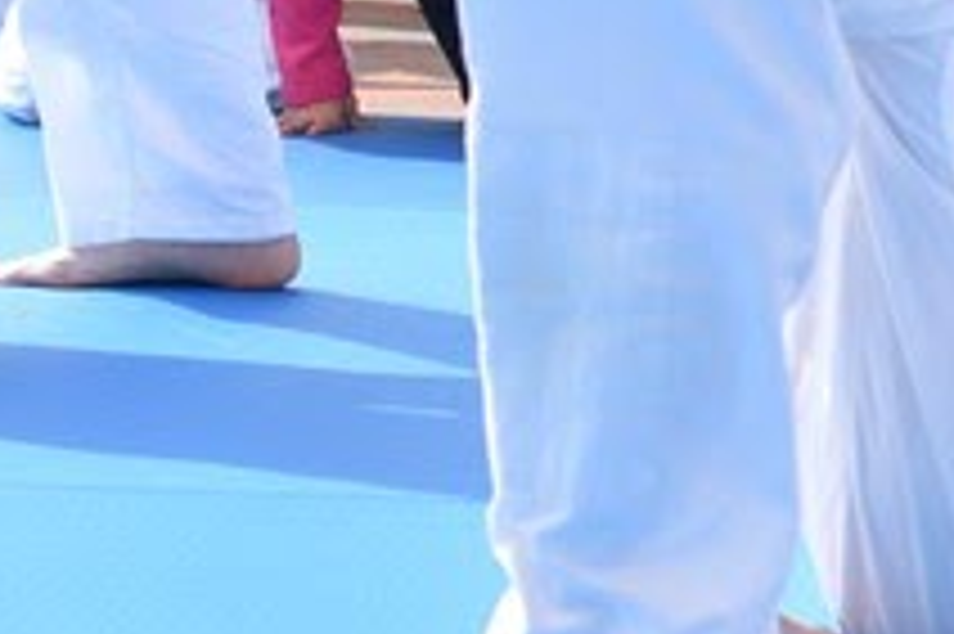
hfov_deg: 5.5
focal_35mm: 363
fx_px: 9612
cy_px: -632
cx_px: 2007
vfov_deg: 3.7
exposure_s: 1/500
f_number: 5
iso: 100
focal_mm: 50
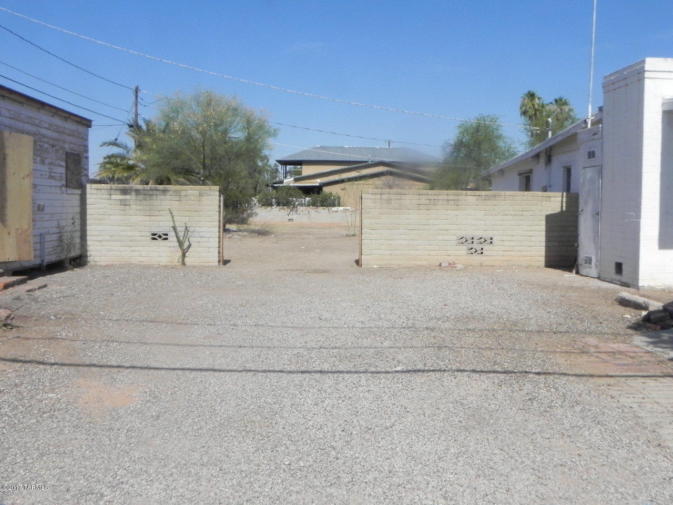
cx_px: 336
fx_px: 642
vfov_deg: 42.9
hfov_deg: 55.4
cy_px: 252
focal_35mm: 33
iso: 160
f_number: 8
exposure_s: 1/434
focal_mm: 5.9
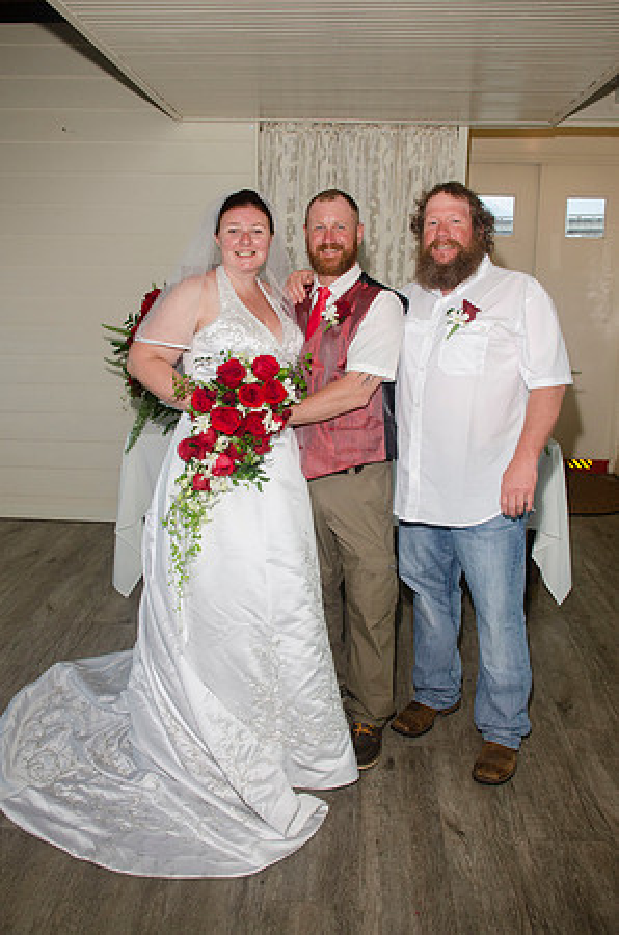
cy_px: 468
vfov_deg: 62.0
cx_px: 310
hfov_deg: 43.4
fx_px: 777
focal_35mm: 30
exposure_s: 1/250
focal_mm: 20
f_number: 5.6
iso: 400
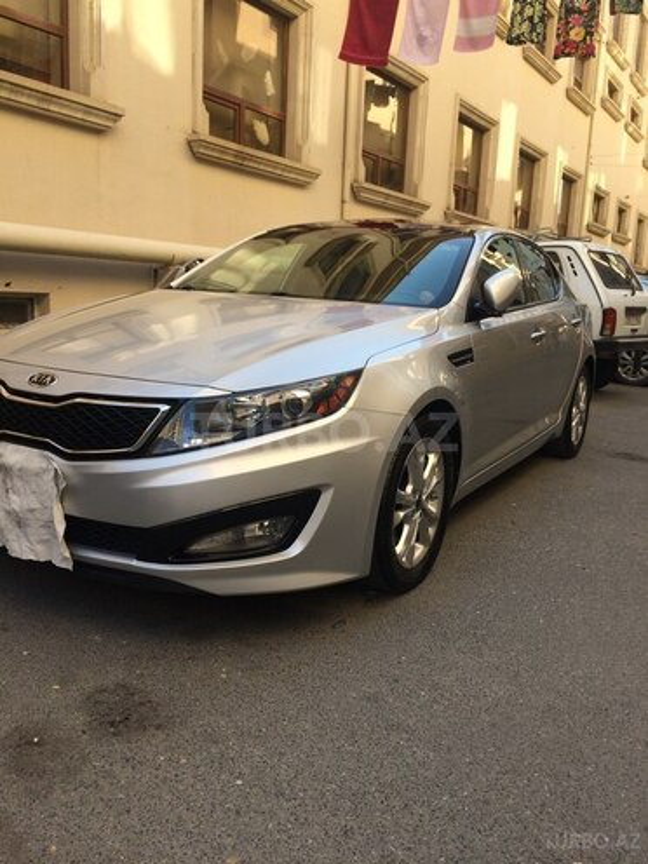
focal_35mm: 29
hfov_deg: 48.2
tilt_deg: -10.8
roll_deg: -1.1
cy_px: 432
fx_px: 724
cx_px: 324
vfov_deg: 61.7
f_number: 2.2
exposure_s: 1/402
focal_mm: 4.15
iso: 32
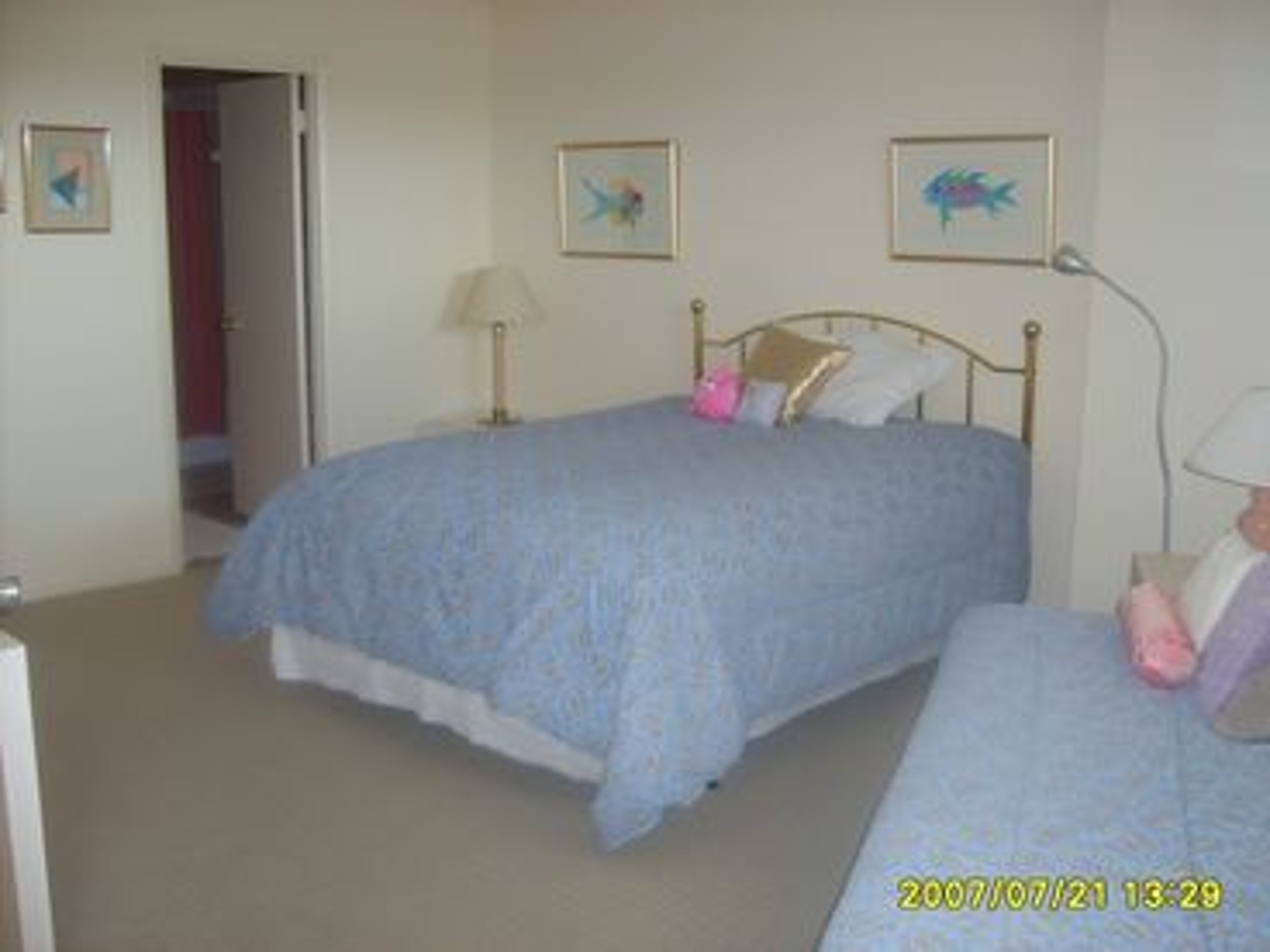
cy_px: 476
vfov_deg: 40.7
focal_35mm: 35
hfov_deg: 52.6
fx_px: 1284
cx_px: 635
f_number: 2.8
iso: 113
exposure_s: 1/45
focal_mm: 5.8
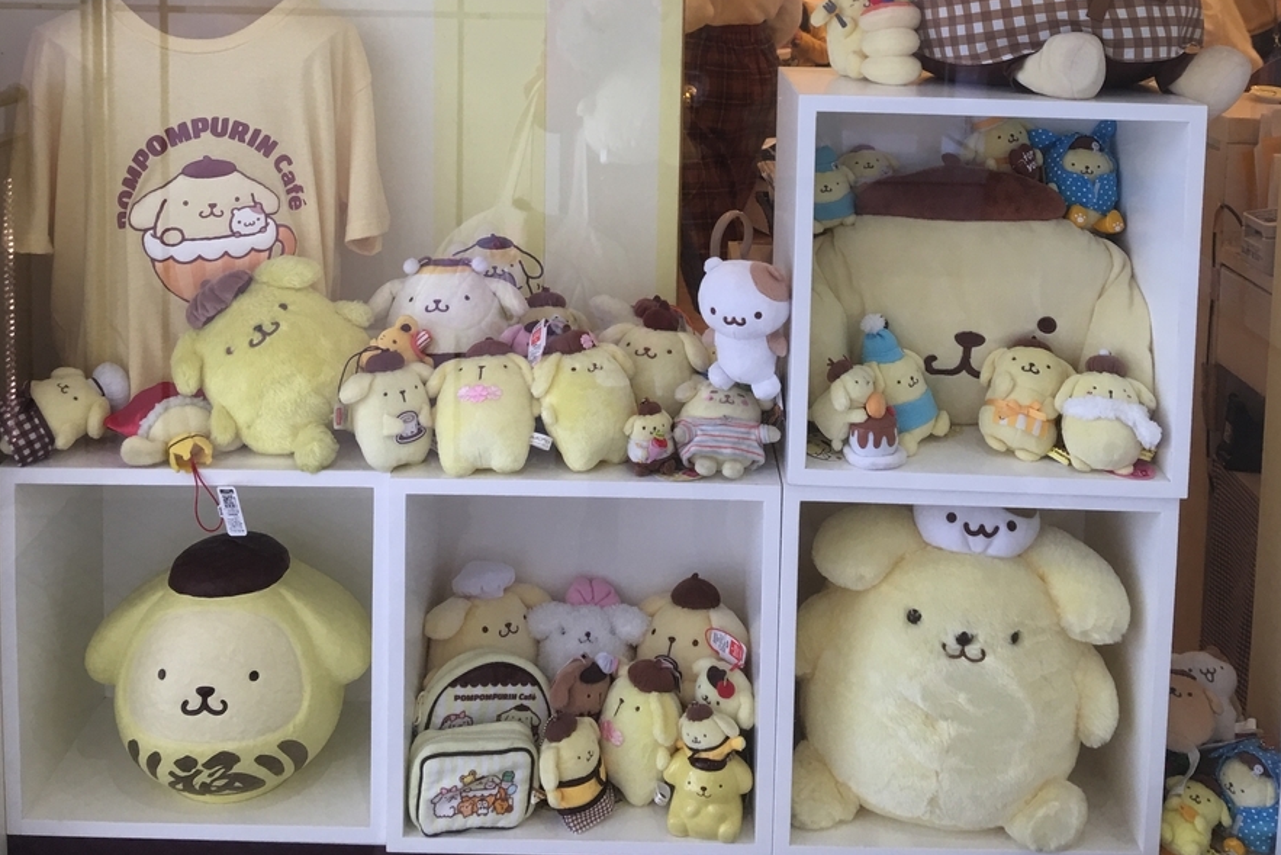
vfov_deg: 31.0
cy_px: 68
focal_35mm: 41
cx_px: 644
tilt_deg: -5.4
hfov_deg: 47.4
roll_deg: -1.4
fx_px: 1459
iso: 25
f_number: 2.2
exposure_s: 1/33
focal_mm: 4.15
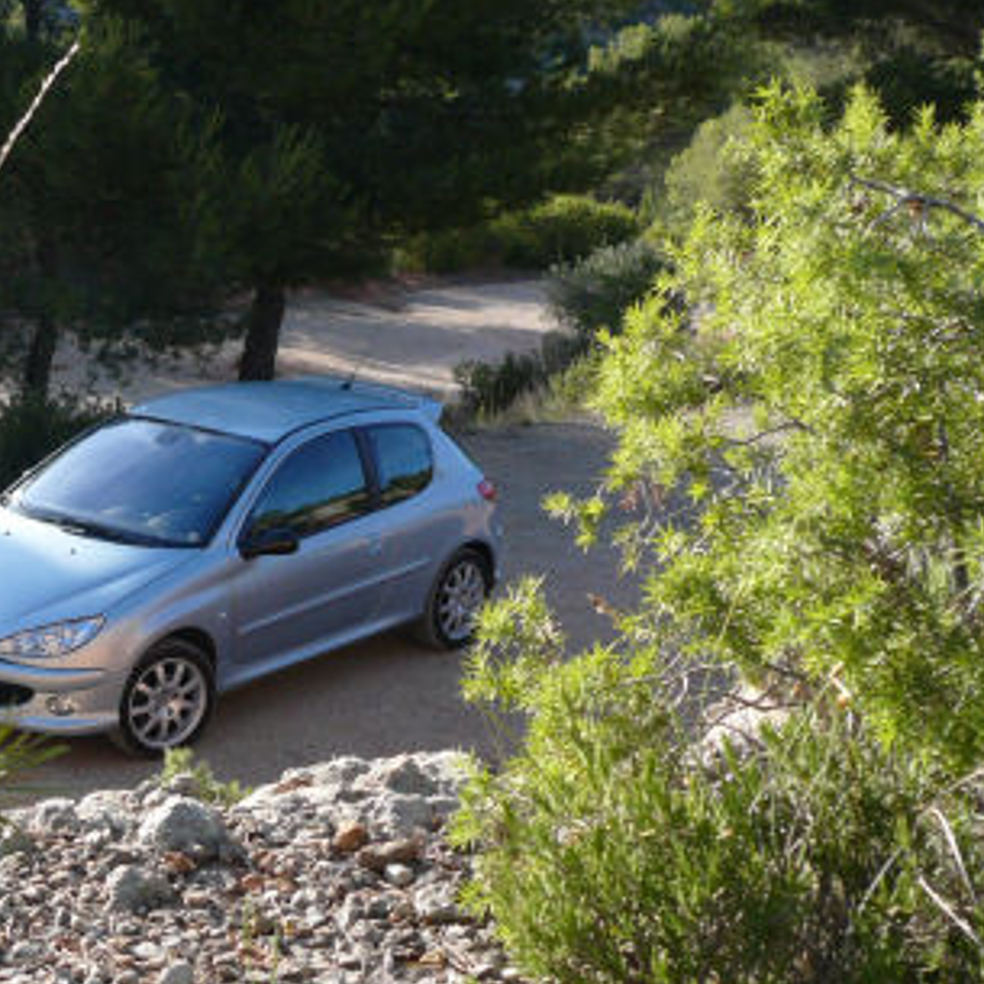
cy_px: 613
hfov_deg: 26.8
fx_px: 2026
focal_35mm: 63
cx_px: 200
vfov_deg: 27.2
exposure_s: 1/500
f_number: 3
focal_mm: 5.4
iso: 100
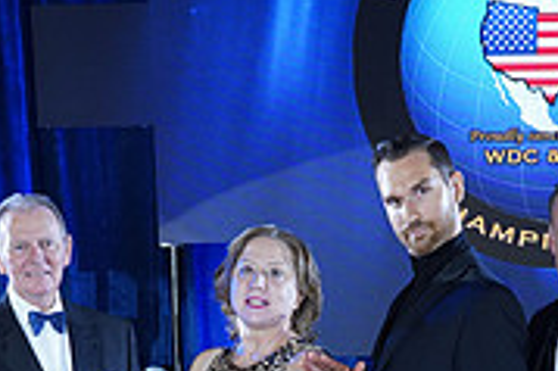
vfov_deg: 15.7
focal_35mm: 81
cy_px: 519
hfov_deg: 24.9
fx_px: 1254
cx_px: 402
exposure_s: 1/200
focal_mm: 25
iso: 1600
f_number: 5.6
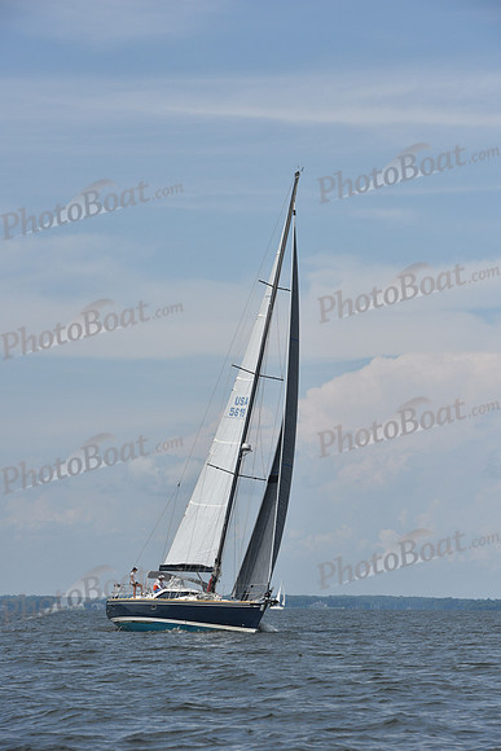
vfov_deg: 15.2
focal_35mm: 135
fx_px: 2816
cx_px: 250
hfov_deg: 10.2
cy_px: 376
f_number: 9
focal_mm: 135
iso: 320
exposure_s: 1/1600
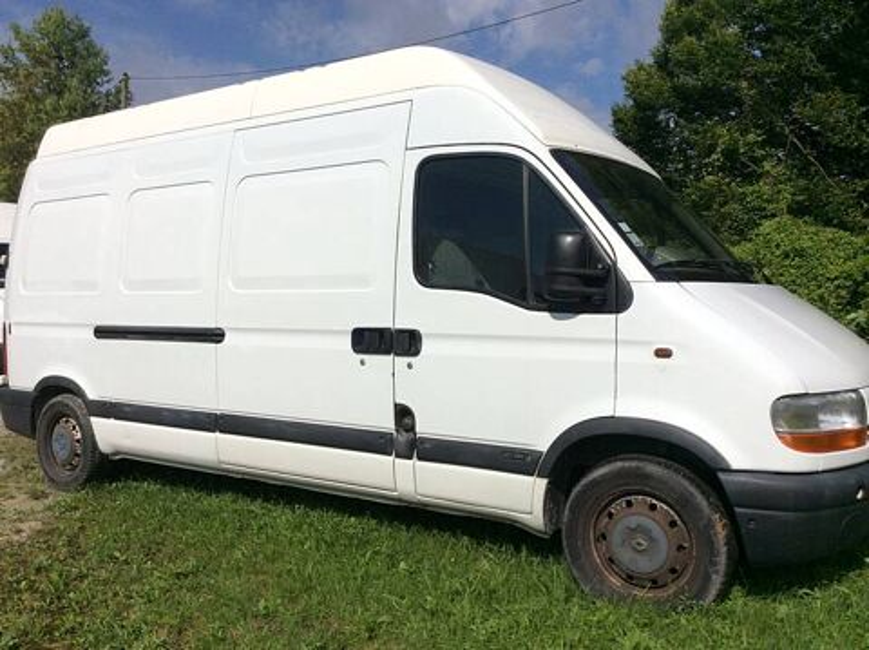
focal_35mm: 32
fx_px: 803
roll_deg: +3.2
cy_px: 325
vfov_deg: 44.1
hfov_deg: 56.9
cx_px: 434
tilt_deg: -2.1
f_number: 2.4
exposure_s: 1/3817
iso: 32
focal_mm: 3.3
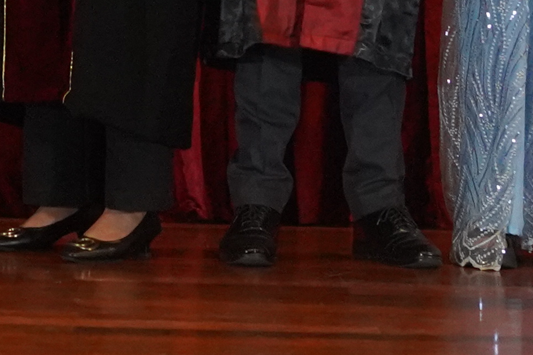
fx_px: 3212
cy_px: -292
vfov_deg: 6.2
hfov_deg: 9.4
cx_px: -15
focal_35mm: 217
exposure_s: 1/160
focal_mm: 35
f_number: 4
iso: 6400
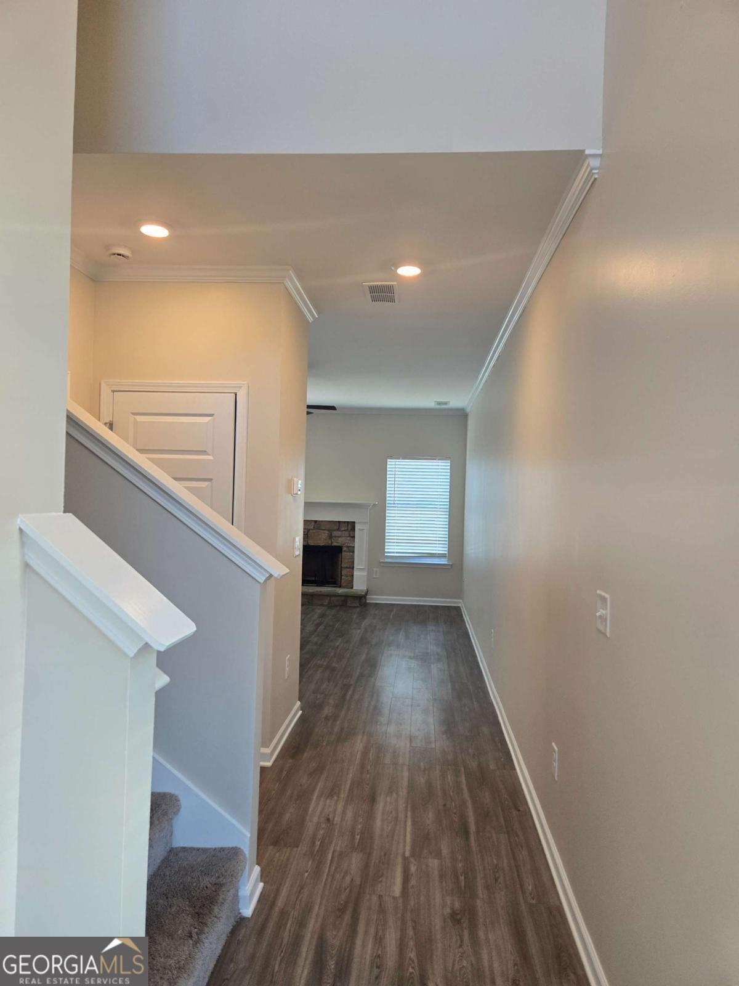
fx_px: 655
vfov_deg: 73.9
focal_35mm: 23
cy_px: 493
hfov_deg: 58.9
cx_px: 370
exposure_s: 1/120
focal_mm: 5.4
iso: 160
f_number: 1.8
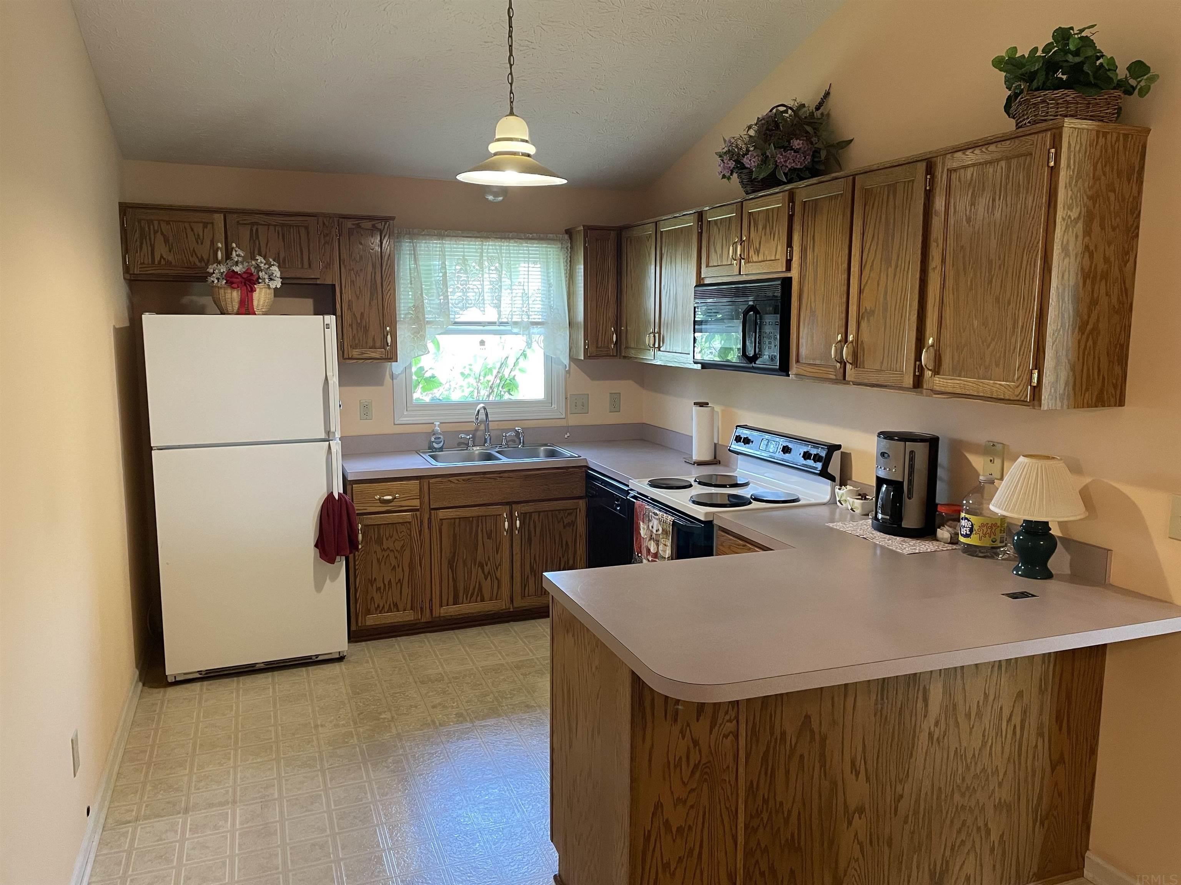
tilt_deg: -7.5
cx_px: 590
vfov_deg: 53.1
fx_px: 887
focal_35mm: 26
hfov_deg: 67.3
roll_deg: +0.1
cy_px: 442
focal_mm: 4.2
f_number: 1.6
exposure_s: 1/60
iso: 320
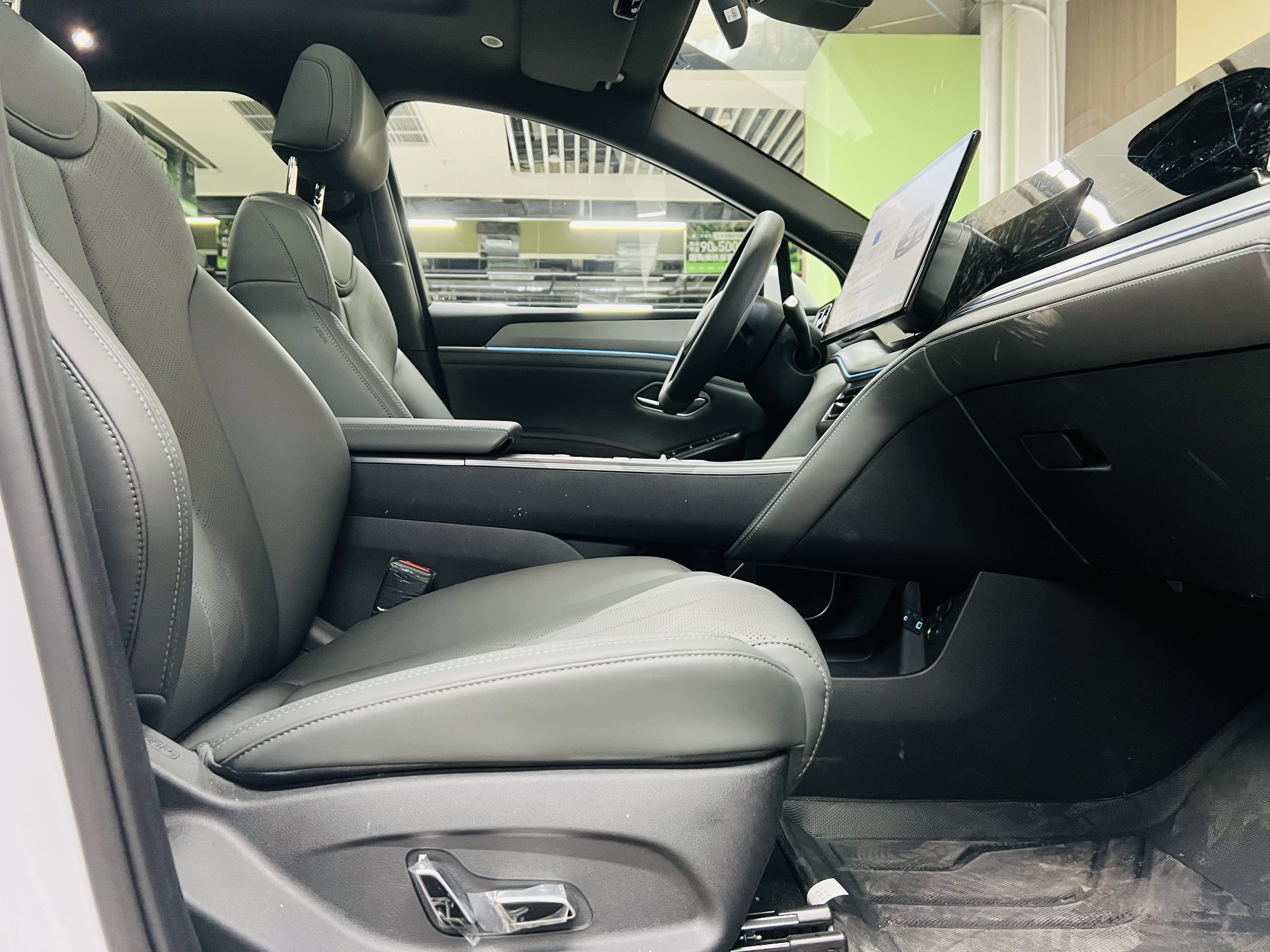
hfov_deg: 67.3
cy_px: 476
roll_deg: +0.0
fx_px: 954
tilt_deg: -2.3
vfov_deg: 53.1
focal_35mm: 26
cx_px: 635
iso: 500
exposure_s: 1/46
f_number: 1.5
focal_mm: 5.7
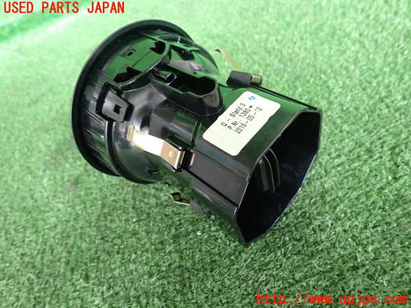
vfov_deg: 54.9
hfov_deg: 69.4
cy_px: 154
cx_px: 206
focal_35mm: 25
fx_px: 297
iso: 250
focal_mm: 4.5
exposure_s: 1/30
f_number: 2
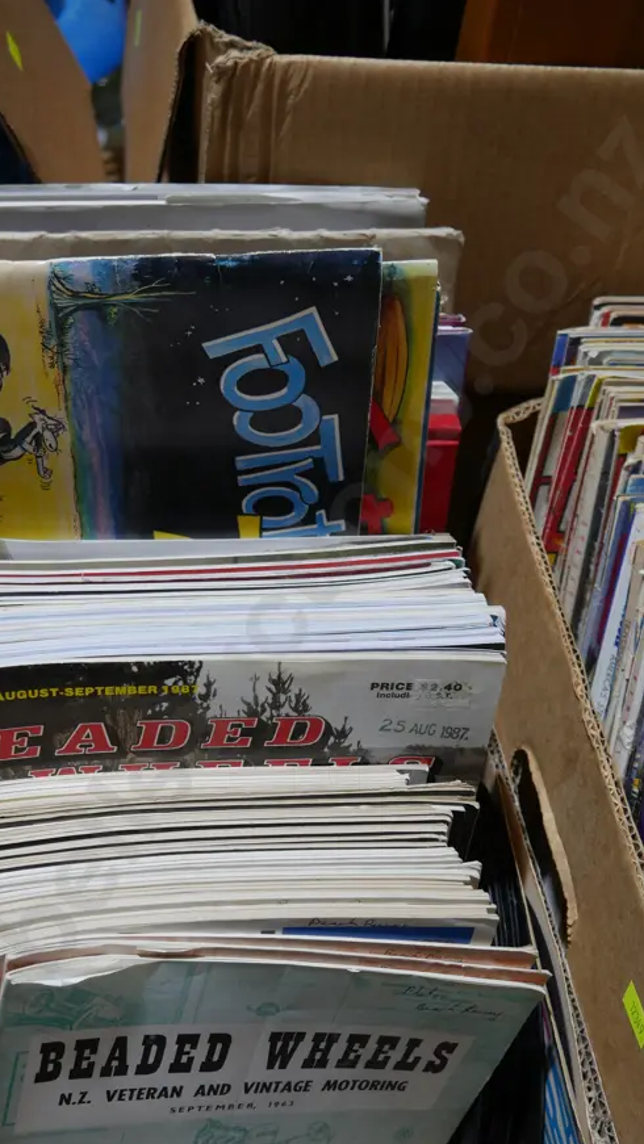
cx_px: 242
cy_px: 670
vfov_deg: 49.2
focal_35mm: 41
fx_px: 1245
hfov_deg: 28.9
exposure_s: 1/80
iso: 200
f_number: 3.6
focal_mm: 16
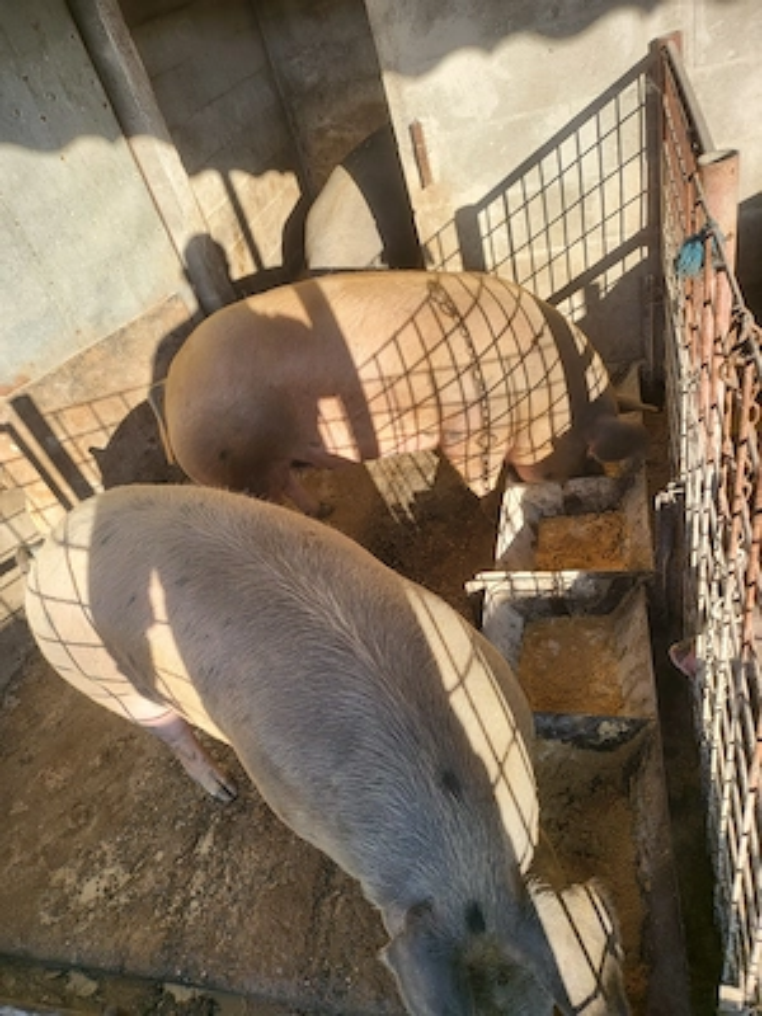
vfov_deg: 71.6
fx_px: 704
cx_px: 381
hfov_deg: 56.8
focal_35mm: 24
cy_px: 508
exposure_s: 1/707
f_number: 1.8
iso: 40
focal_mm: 5
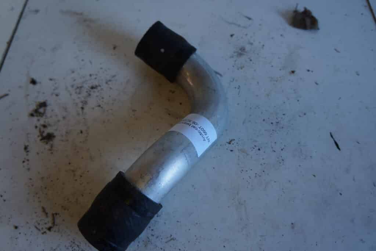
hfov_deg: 64.5
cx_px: 188
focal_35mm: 28
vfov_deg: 45.7
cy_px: 126
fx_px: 298
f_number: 4
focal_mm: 19
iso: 200
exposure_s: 1/60
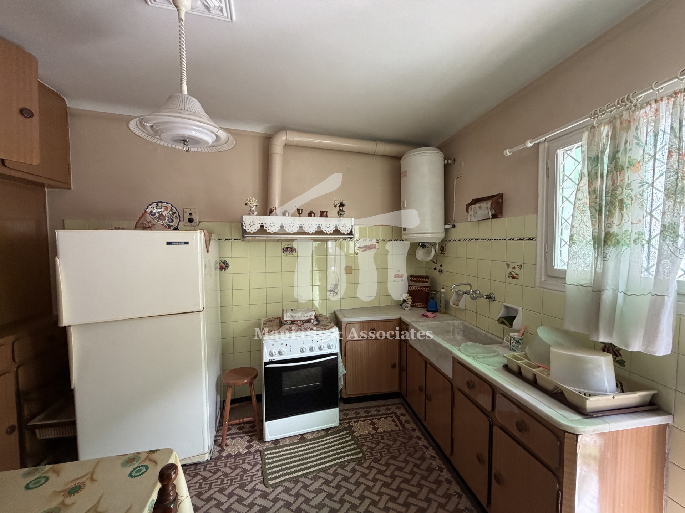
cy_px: 256
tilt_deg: -3.5
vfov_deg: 85.7
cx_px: 342
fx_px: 277
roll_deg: -0.2
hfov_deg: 102.1
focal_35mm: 14
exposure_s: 1/121
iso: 320
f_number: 2.2
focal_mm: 2.22
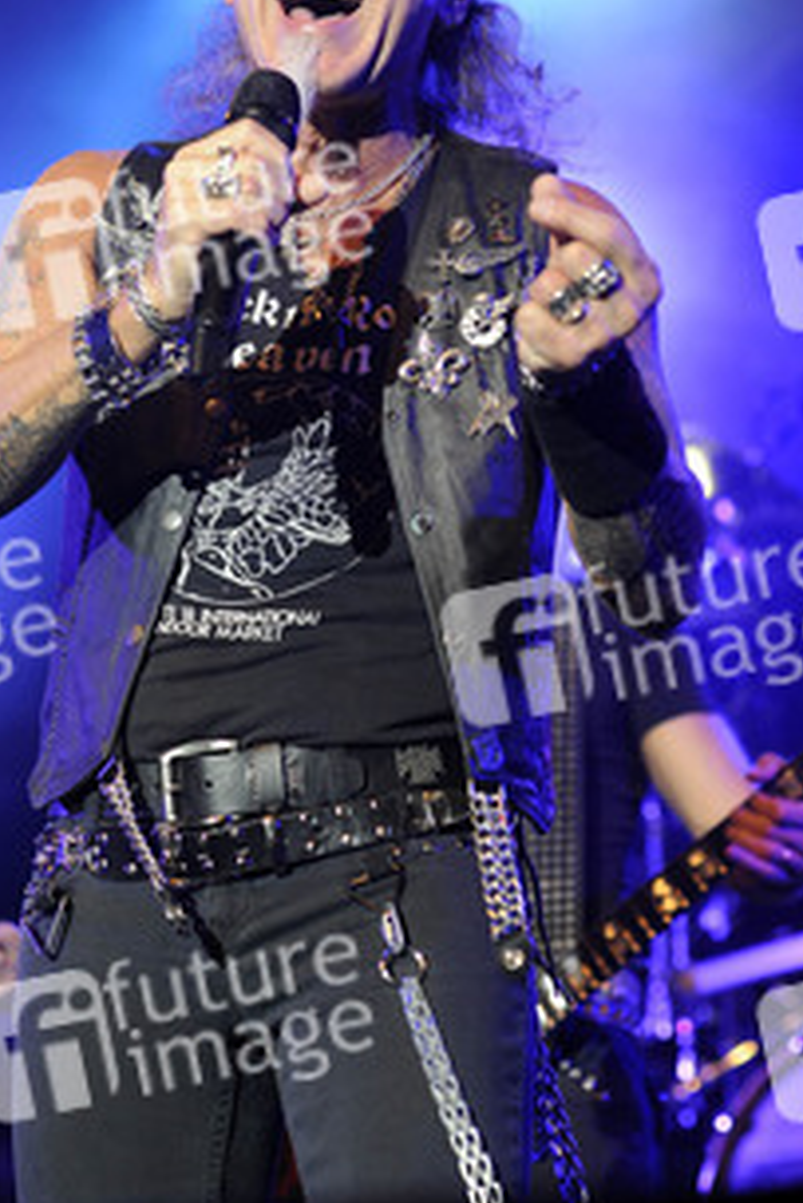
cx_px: 287
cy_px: 435
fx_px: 3743
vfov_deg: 18.2
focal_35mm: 112
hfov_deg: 12.2
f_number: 4.5
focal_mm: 85
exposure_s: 1/250
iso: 800
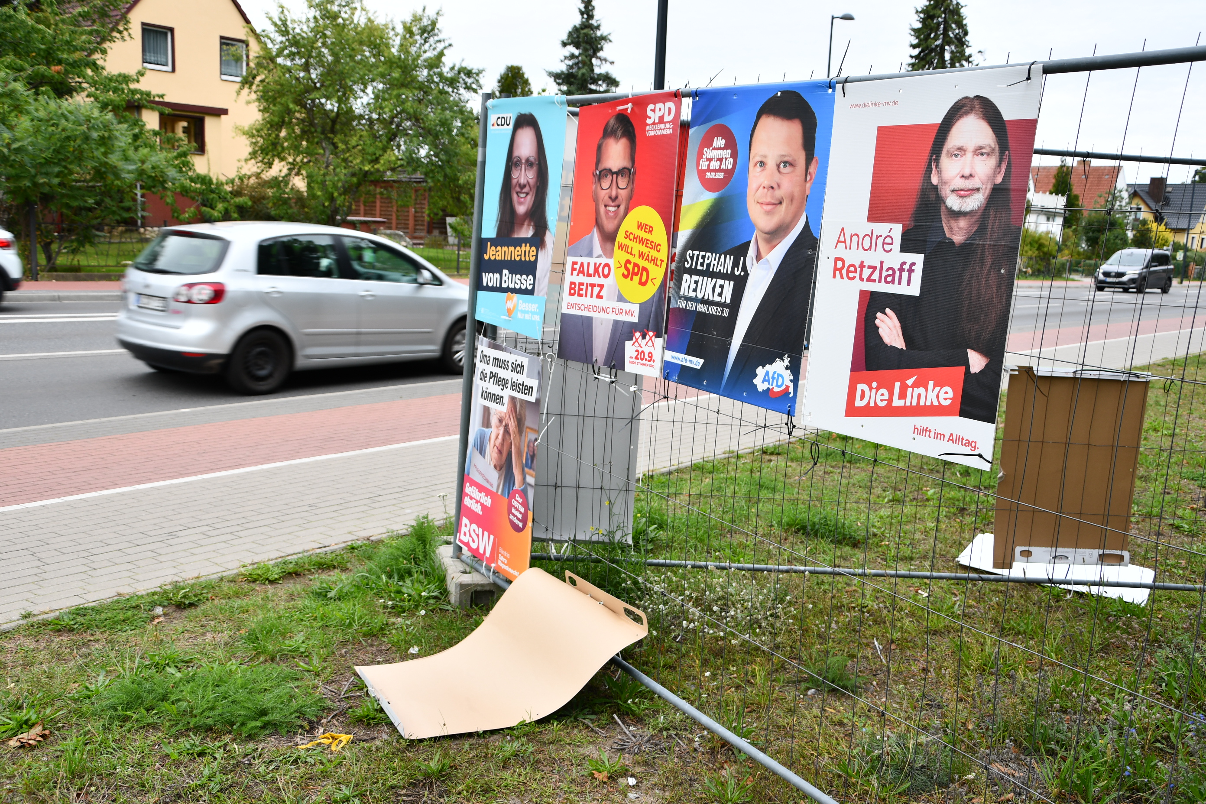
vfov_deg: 36.9
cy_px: 402
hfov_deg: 53.1
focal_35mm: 36
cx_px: 603
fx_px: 1206
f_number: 5.6
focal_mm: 24
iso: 100
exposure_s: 1/125
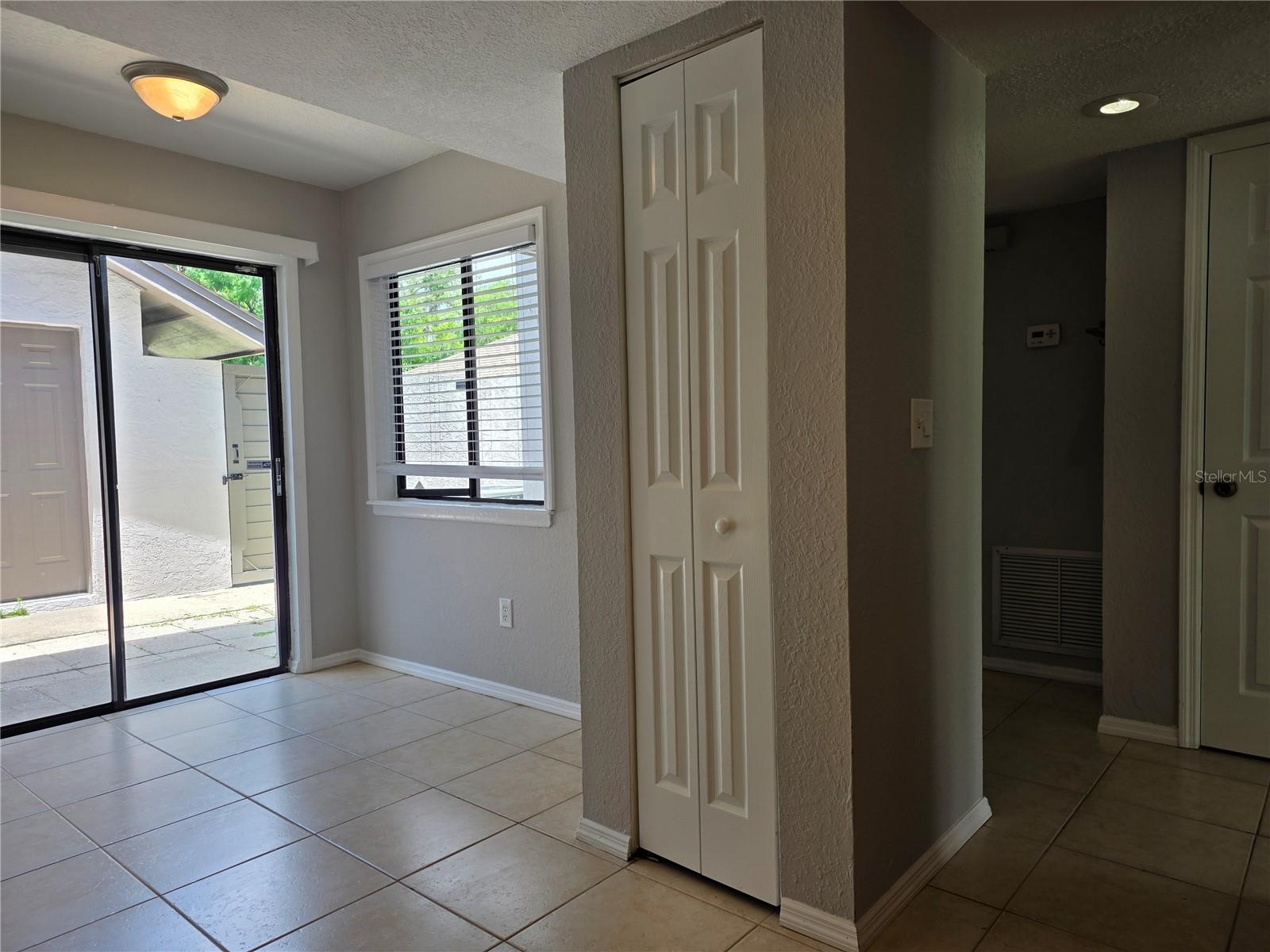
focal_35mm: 23
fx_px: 844
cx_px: 635
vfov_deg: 58.9
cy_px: 476
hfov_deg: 73.9
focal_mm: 6.3
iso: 16
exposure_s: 1/120
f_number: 1.7
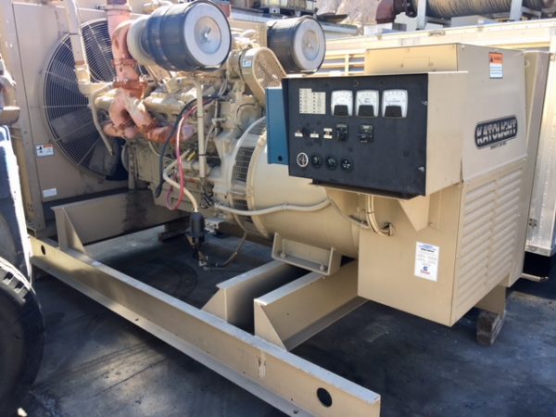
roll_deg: +0.2
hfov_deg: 61.7
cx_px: 278
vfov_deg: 48.2
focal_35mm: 29
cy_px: 208
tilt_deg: -14.9
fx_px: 466
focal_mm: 4.15
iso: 25
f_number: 2.2
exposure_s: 1/120
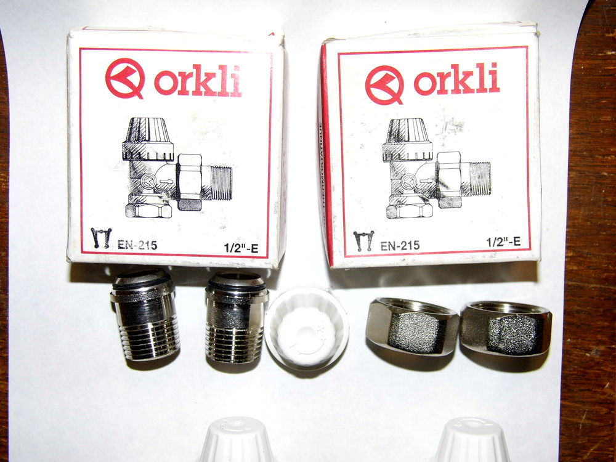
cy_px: 231
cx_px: 308
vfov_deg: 33.6
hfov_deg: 43.9
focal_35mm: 43
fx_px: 765
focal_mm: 7.7
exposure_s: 1/60
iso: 100
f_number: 3.5
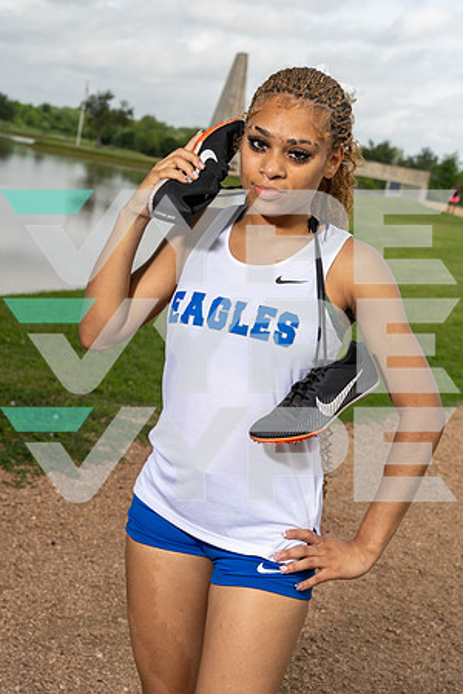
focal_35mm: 57
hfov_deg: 23.8
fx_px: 1100
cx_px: 232
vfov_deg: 35.1
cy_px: 347
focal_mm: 57
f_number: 8
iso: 100
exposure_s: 1/250
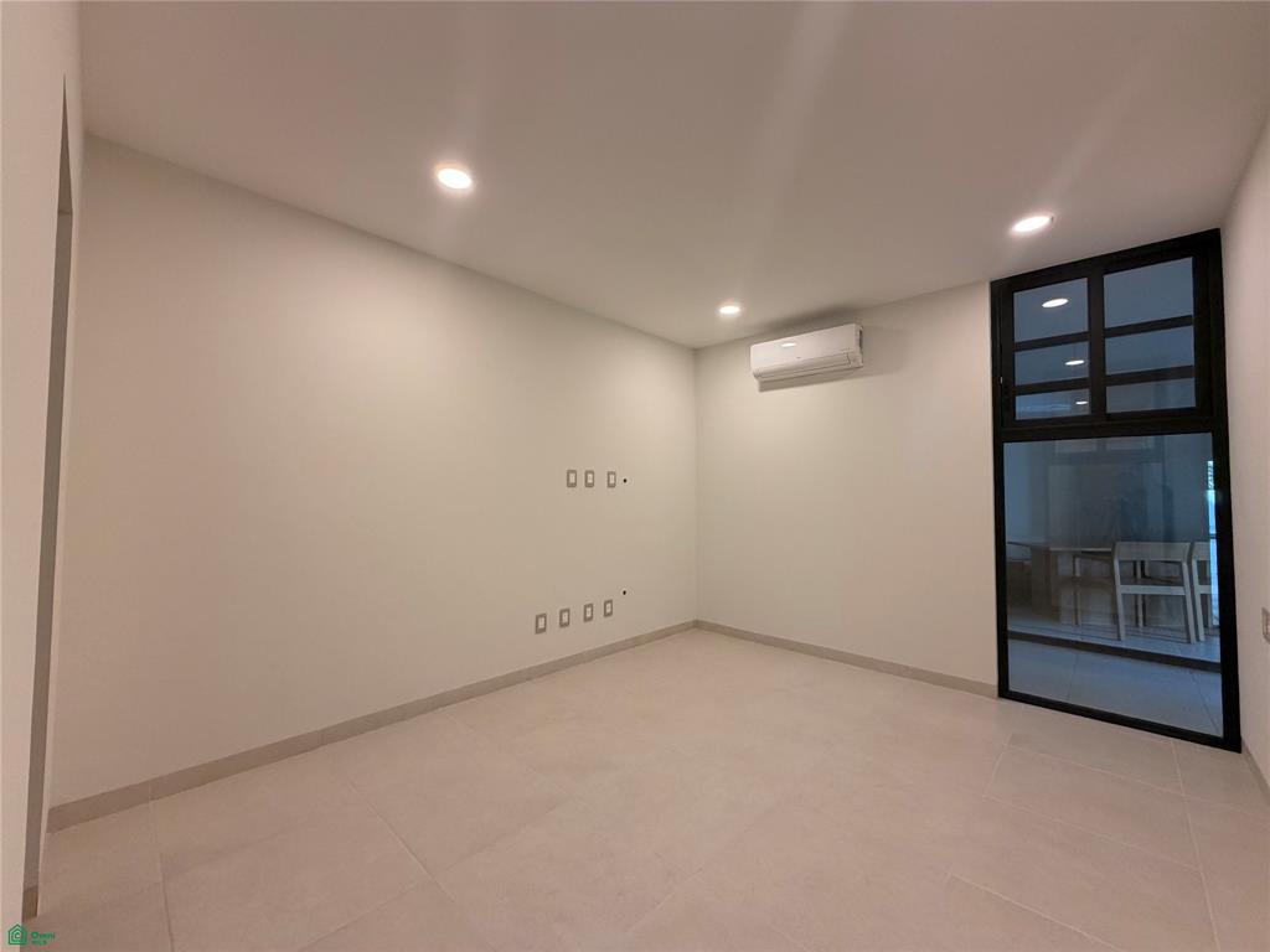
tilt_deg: +1.9
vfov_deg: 85.7
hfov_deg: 102.1
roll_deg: -0.2
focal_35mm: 14
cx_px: 635
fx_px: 514
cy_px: 476
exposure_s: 1/60
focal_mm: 2.22
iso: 160
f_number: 2.2
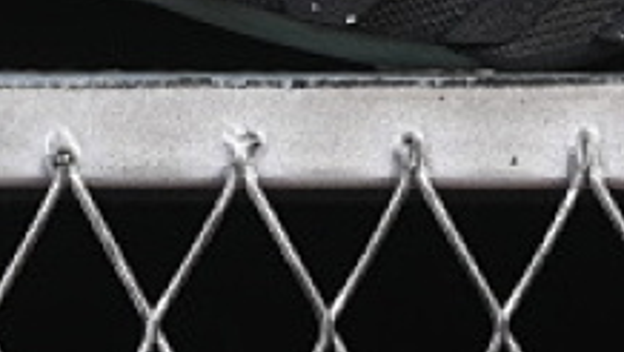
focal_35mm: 389
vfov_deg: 3.1
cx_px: -295
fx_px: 6441
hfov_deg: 5.5
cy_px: -567
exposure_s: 1/60
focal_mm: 50
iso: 160
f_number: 6.3
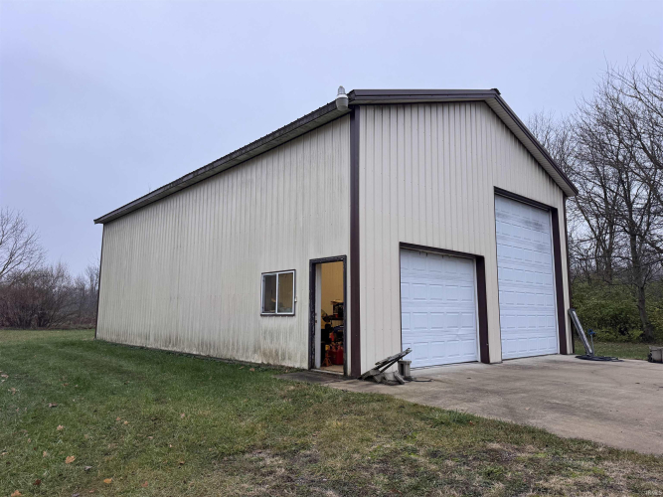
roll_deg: -0.9
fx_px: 460
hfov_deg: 71.6
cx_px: 332
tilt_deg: +7.4
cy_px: 248
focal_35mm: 24
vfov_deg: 56.8
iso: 200
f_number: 1.78
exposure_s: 1/121
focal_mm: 6.76
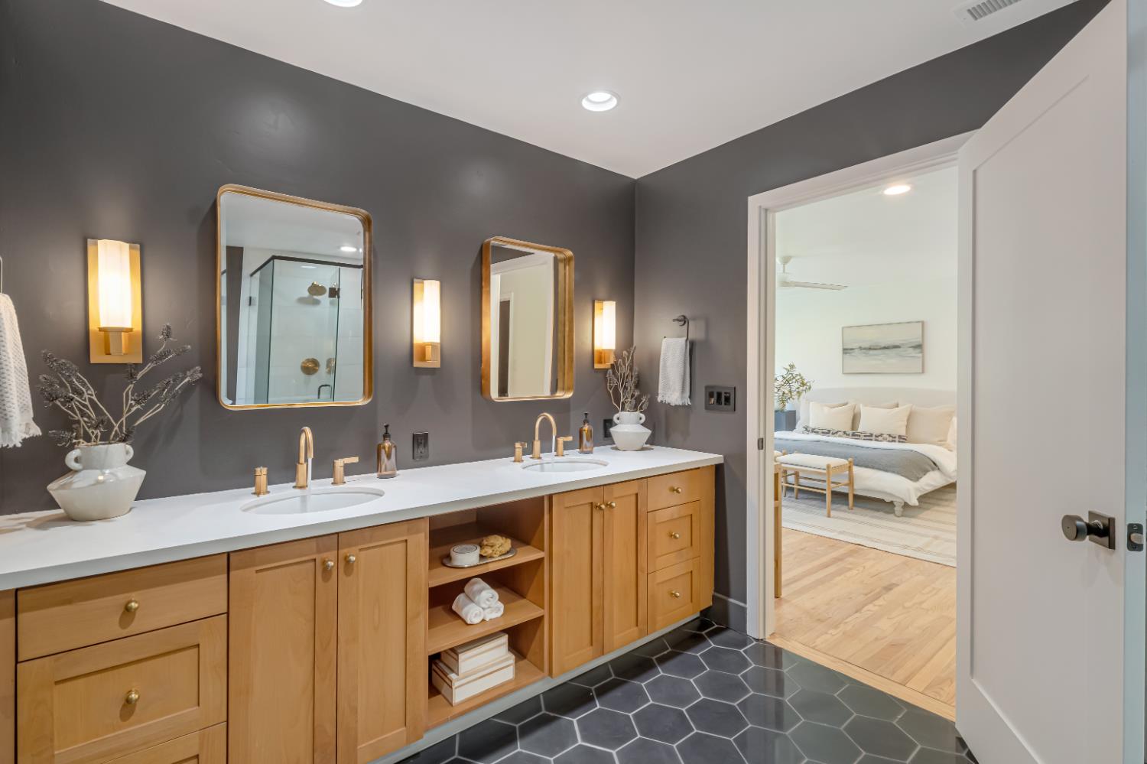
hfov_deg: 100.4
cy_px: 382
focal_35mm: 15
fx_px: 478
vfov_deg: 77.3
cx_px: 574
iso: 400
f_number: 9
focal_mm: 10
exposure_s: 1/50
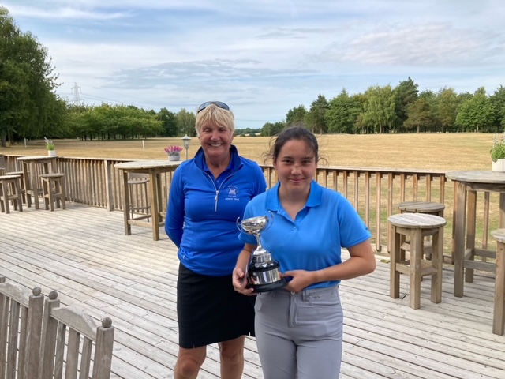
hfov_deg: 63.4
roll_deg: +2.1
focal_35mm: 28
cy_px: 190
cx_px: 252
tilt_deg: -8.1
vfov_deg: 49.7
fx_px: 408
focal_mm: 3.99
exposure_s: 1/923
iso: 20
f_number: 1.8
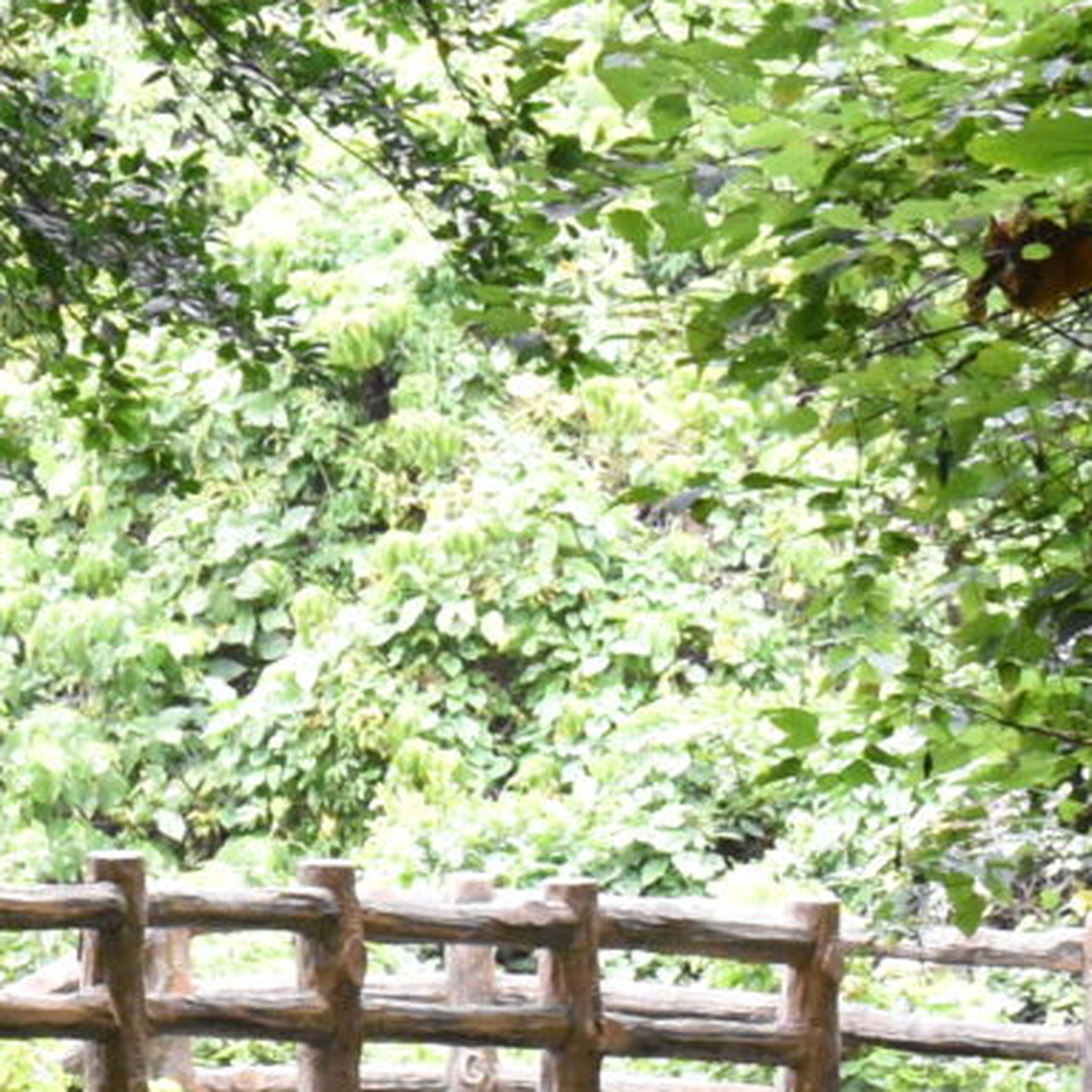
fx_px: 9708
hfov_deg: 6.3
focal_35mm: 272
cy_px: 820
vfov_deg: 6.4
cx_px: -751
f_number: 5.6
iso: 2500
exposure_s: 1/125
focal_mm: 32
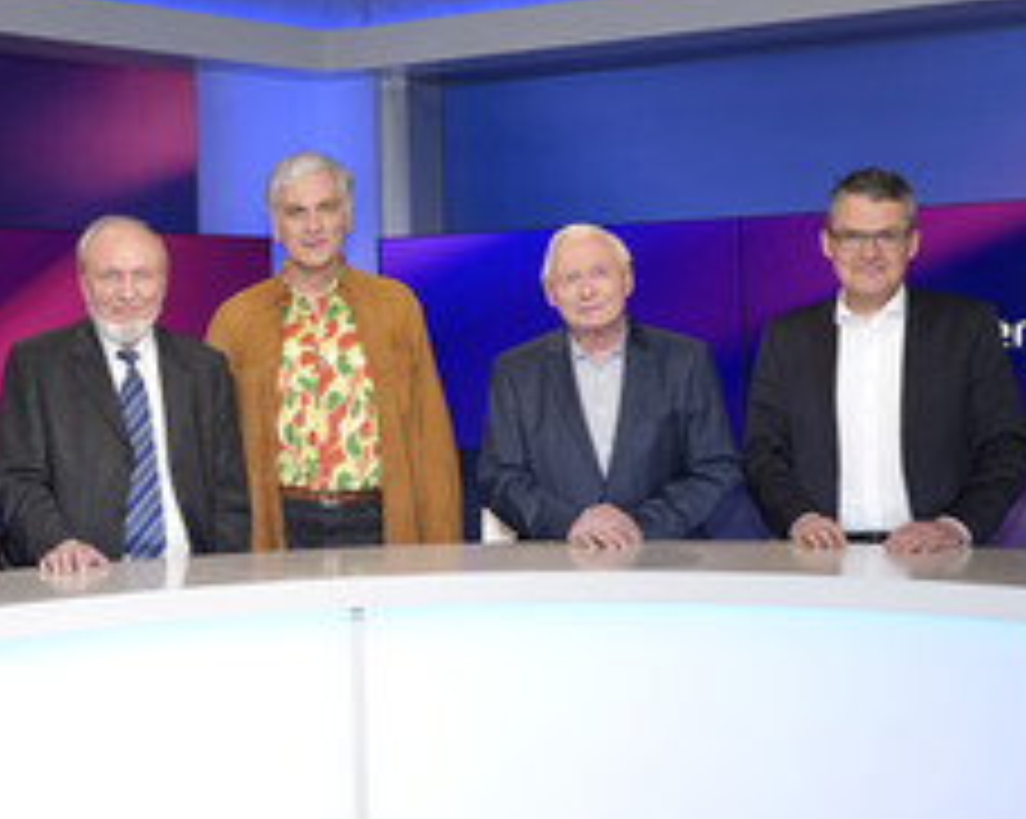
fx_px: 1578
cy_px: 441
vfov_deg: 29.1
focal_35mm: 52
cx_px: 362
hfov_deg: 35.7
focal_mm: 28
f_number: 5
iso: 1600
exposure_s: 1/160
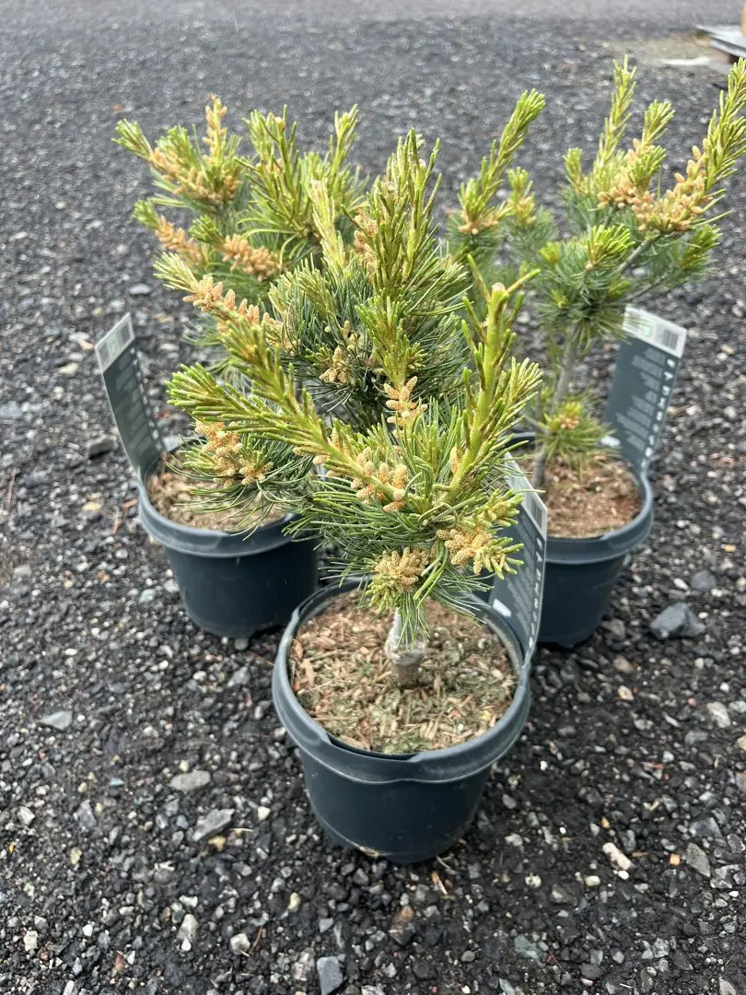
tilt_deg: -35.4
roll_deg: +0.1
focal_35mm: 26
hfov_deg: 53.1
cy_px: 498
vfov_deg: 67.3
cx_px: 373
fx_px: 747
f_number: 1.6
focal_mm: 5.1
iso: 50
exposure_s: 1/367
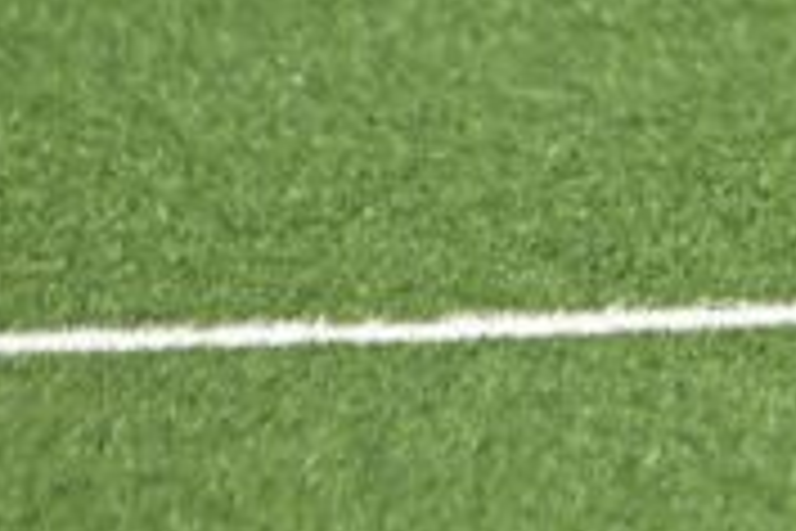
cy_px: -488
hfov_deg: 1.2
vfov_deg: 0.8
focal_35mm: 1790
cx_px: 2136
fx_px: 39576
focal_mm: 310
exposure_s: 1/1600
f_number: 5.6
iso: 180
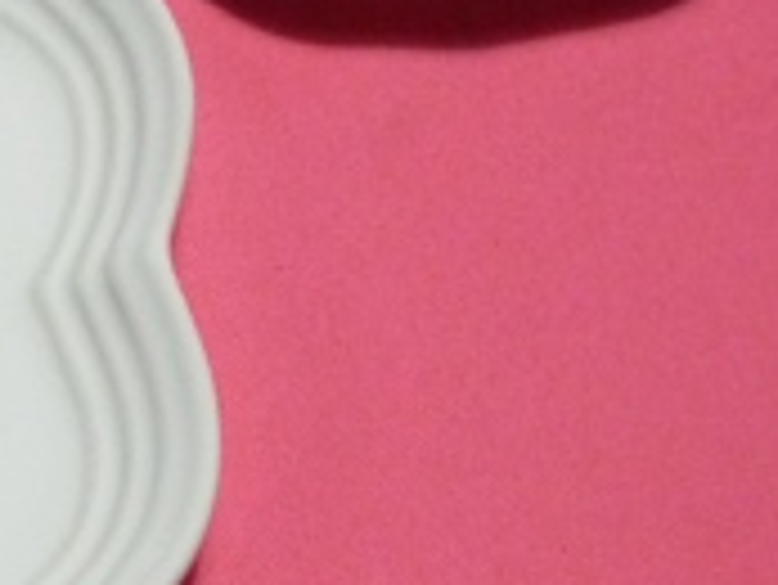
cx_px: -128
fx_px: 2699
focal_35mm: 120
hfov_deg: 15.8
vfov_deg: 12.3
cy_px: 130
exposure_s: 1/20
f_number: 2.9
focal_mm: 4.9
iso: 400
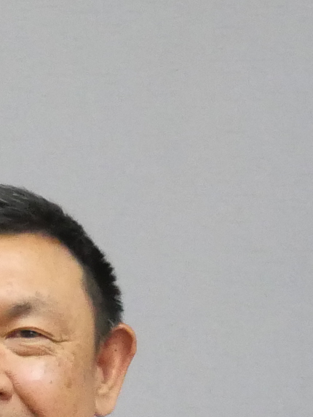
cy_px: 778
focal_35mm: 349
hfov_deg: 4.1
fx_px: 4206
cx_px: -536
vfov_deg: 5.6
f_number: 4.6
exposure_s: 1/80
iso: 3200
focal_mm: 27
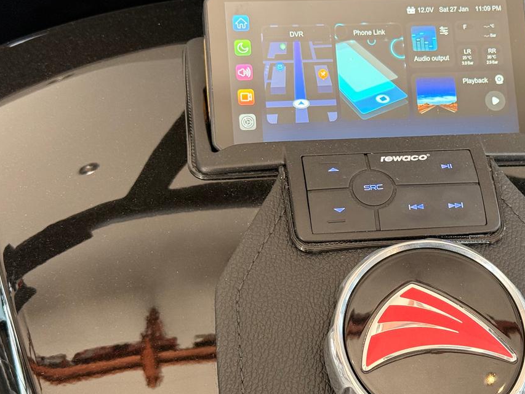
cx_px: 371
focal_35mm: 72
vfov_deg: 20.4
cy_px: 191
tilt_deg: -22.0
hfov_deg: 26.8
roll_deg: -1.1
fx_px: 1092
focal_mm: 6.76
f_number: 1.78
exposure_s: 1/60
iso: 200
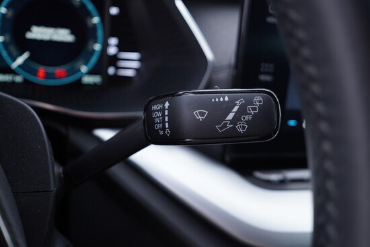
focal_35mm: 36
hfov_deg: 53.1
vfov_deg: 36.9
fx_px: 370
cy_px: 124
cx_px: 185
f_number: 2.8
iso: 200
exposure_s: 1/40
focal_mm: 24
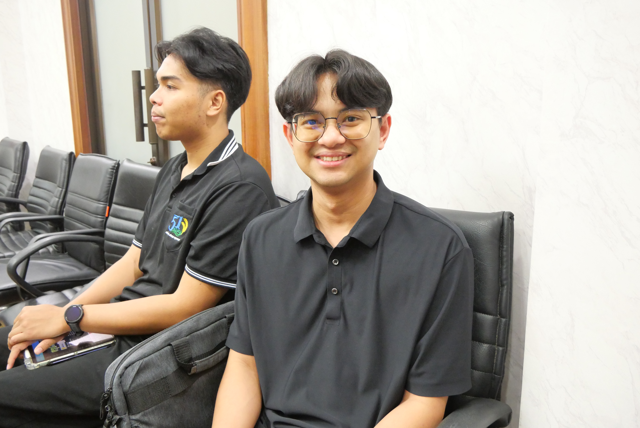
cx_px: 320
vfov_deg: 42.4
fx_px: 551
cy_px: 214
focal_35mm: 31
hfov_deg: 60.3
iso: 3200
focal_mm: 15
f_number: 4.5
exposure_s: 1/25
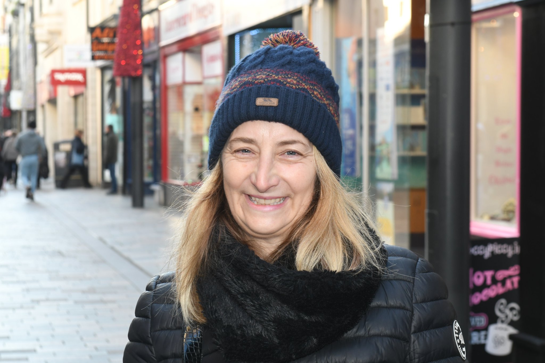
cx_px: 272
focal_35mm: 87
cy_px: 182
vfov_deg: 15.7
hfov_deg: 23.4
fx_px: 1317
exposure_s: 1/80
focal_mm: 58
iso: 640
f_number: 6.3
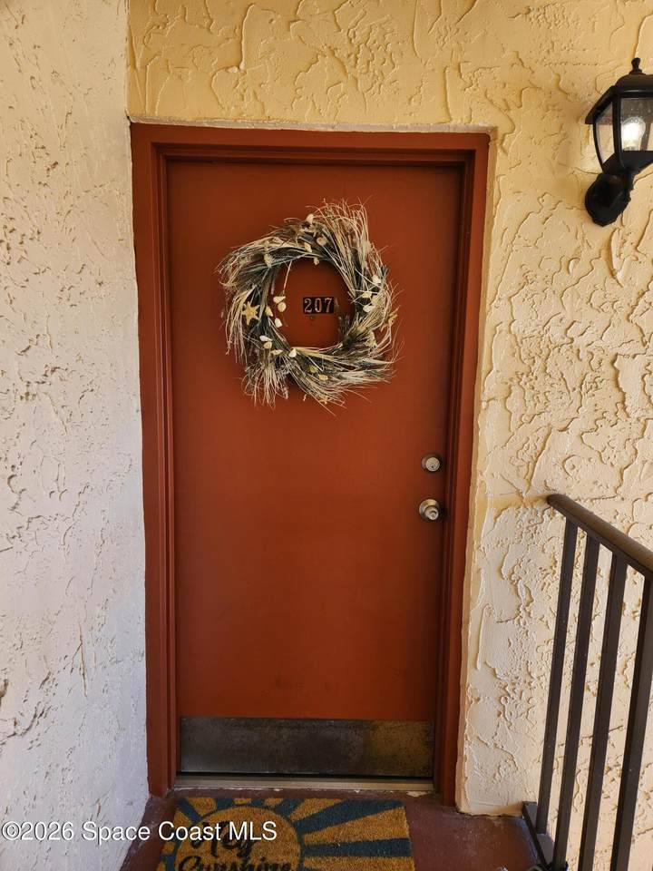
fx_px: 578
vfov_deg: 73.9
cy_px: 436
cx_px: 326
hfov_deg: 58.9
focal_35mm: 23
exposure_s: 1/180
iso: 50
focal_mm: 5.4
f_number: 1.8
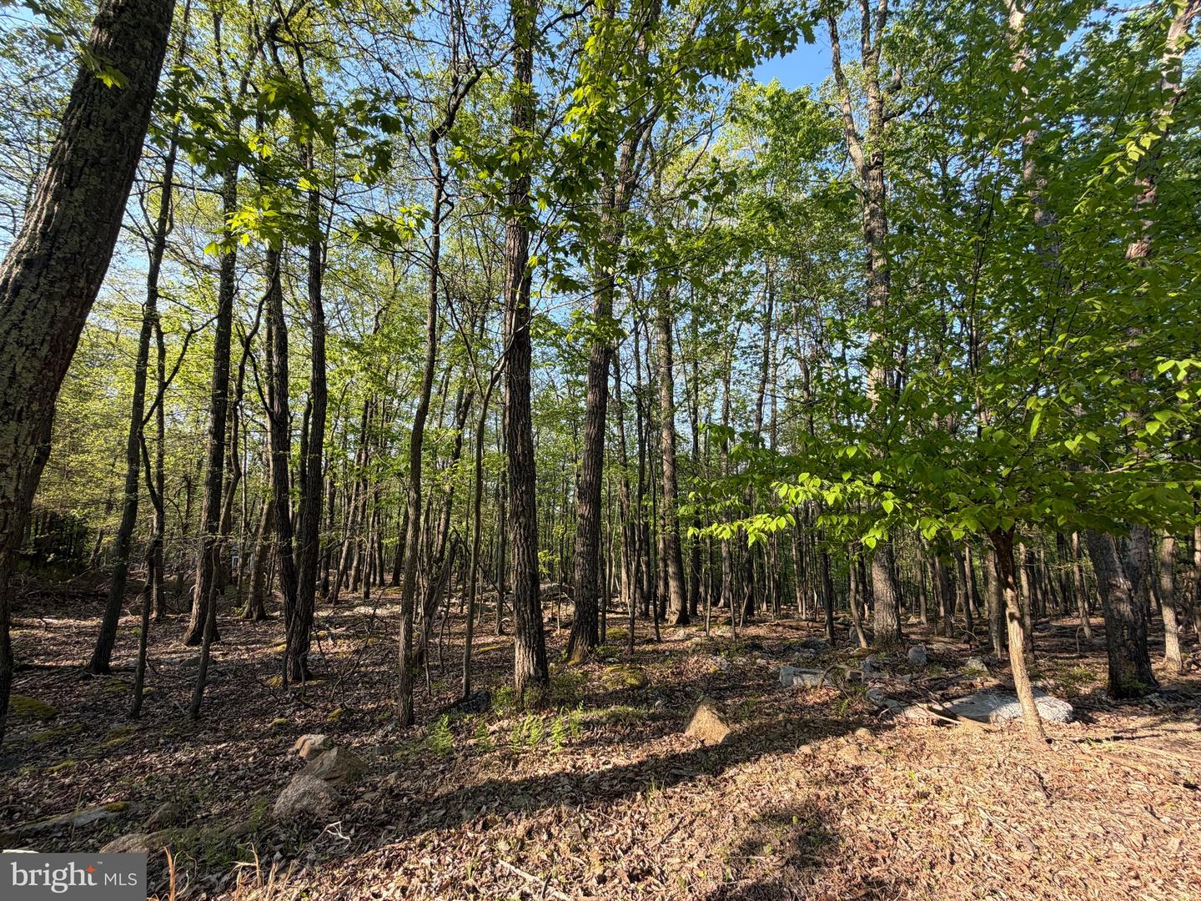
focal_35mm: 14
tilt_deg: +8.3
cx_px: 600
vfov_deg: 85.7
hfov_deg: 102.1
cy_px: 450
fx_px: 486
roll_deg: -0.6
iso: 40
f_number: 2.2
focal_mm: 2.22
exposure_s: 1/258
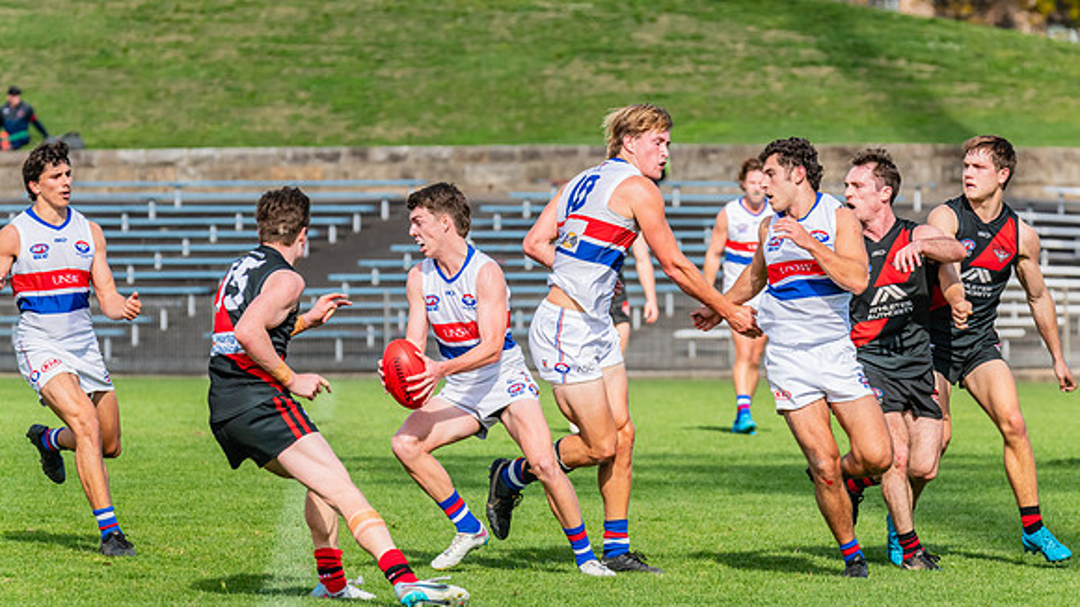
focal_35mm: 318
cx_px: 563
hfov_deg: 6.8
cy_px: 237
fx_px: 9111
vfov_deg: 3.8
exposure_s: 1/1600
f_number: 8
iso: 800
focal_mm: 290
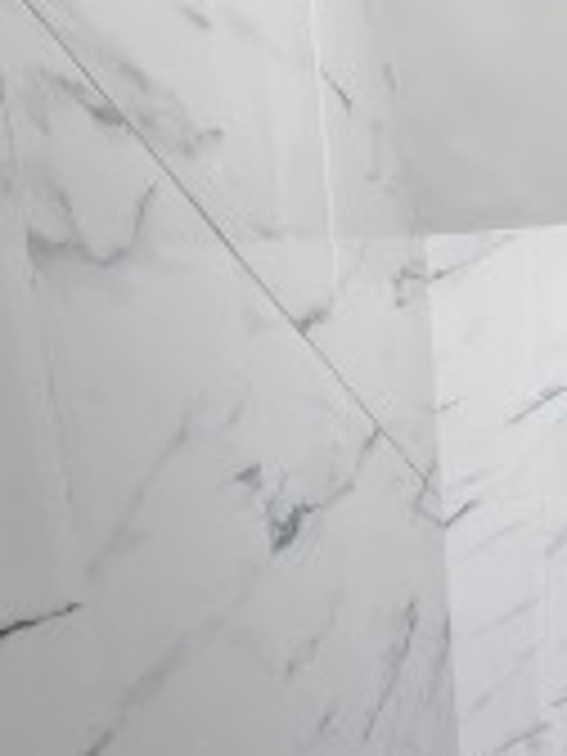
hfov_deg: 39.9
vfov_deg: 41.4
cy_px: 893
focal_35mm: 31
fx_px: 677
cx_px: 569
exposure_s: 1/50
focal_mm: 2.2
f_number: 2.2
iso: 250
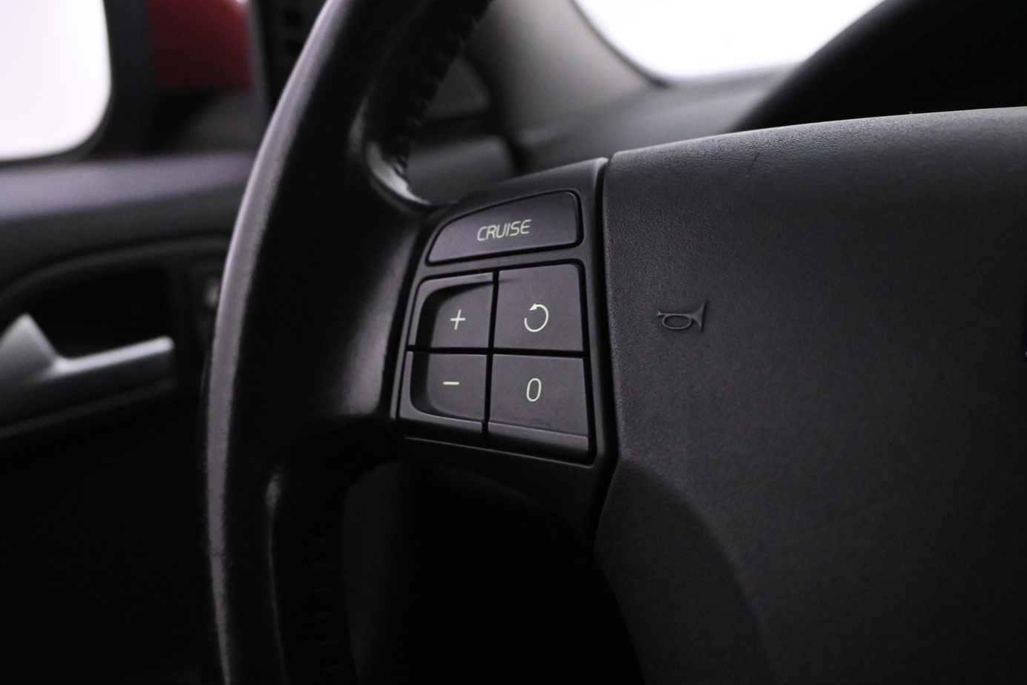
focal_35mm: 36
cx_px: 517
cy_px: 300
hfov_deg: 53.3
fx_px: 1023
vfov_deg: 36.9
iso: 5000
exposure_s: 1/80
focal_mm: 20.5
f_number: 4.5
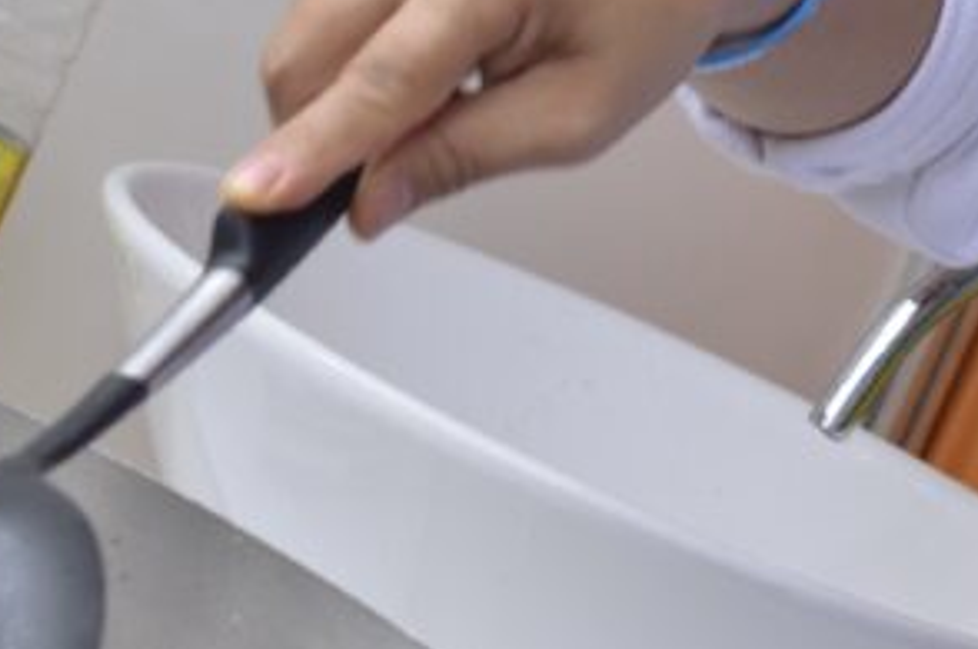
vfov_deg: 5.2
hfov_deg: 7.8
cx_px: 1334
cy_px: -116
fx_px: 7079
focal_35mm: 261
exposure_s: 1/100
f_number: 5.6
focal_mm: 50
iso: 100
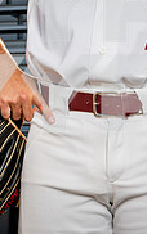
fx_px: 838
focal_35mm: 131
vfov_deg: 15.7
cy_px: 4
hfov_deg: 10.0
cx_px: 89
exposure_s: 1/250
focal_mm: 52
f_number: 9
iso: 125
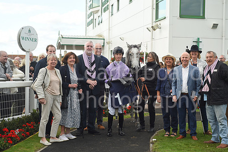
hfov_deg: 31.8
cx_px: 138
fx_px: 399
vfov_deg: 21.6
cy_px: 76
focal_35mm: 63
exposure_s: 1/500
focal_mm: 50
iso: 500
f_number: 5.6
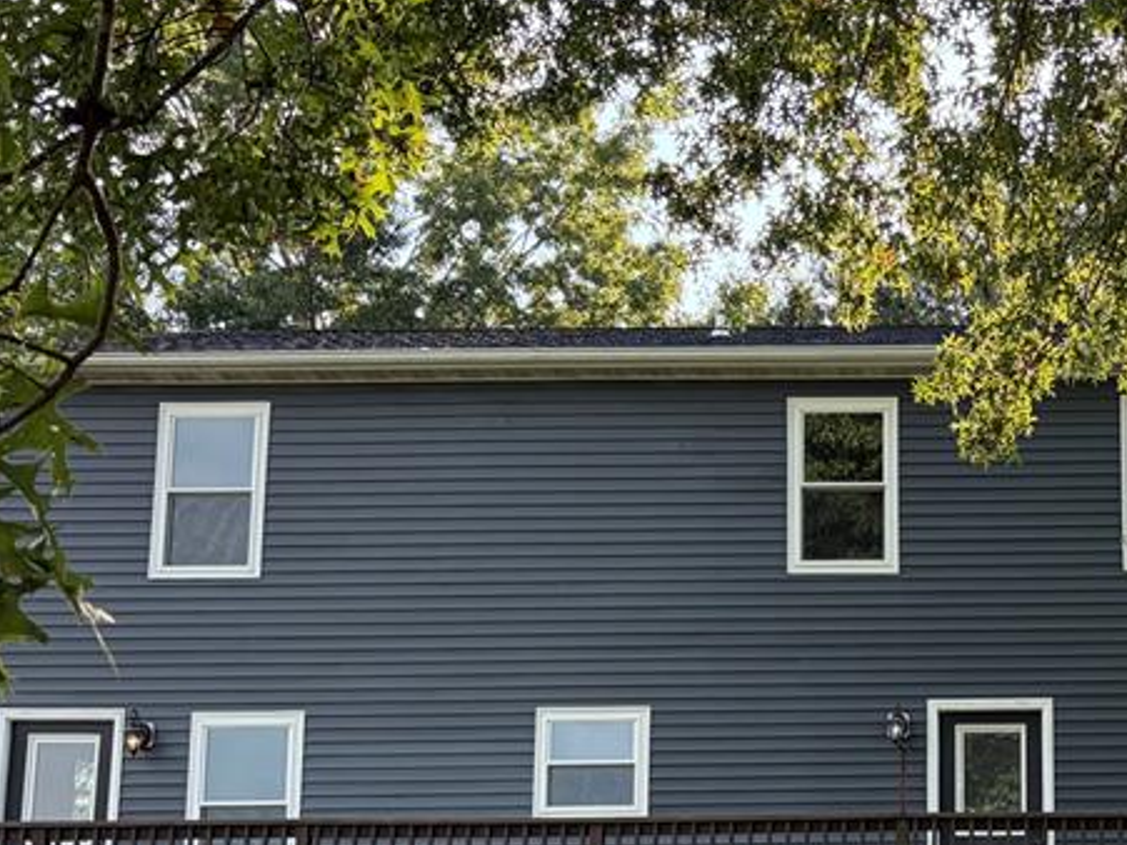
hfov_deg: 31.2
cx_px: 1015
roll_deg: +0.1
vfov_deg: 24.3
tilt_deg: +8.6
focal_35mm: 59
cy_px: 722
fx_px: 1920
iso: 64
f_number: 1.6
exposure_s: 1/840
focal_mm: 5.96
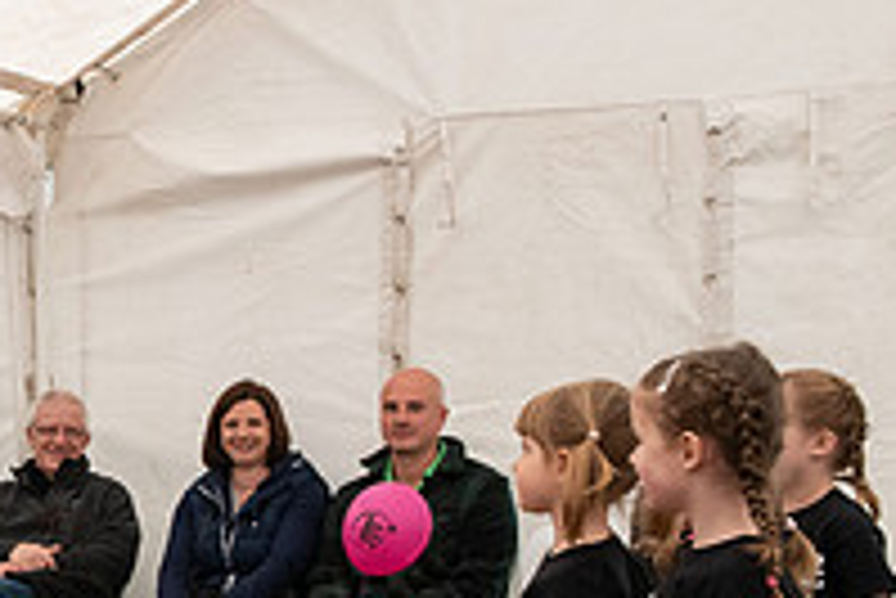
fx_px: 2516
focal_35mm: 101
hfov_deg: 18.7
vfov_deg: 13.5
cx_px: -286
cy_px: 529
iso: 2000
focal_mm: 32
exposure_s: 1/320
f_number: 8
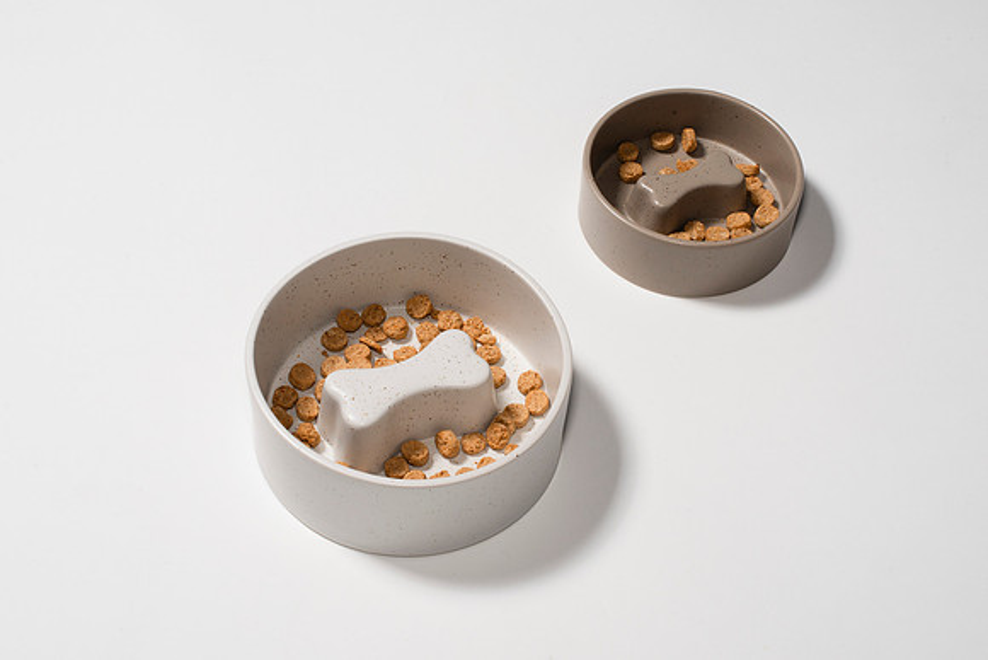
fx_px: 1799
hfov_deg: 30.7
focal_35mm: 66
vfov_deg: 20.8
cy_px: 370
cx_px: 473
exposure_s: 1/250
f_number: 16
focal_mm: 50
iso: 250
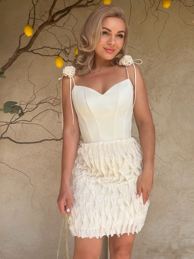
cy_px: 130
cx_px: 97
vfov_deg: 39.7
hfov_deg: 30.3
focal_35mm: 48
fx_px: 359
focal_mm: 6.86
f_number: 1.78
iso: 64
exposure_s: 1/1953
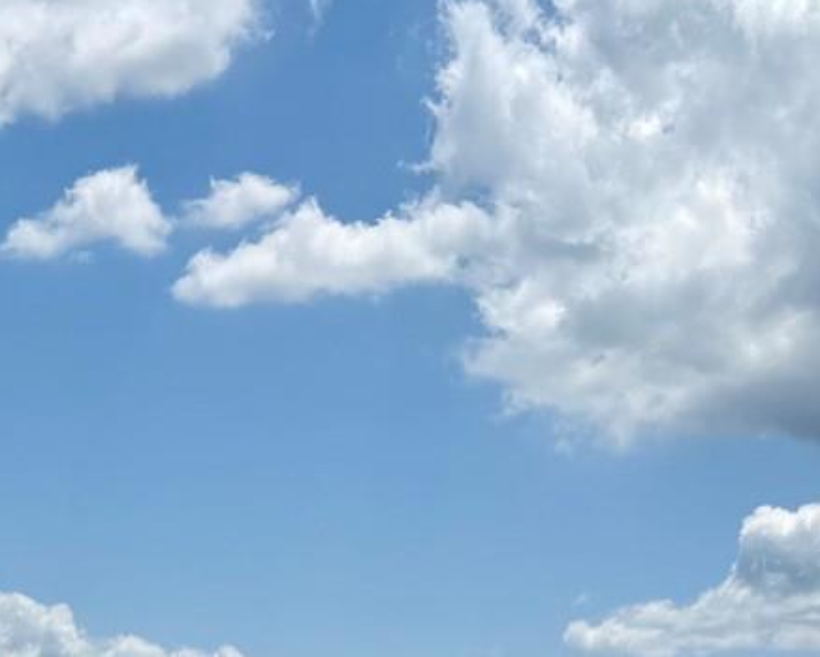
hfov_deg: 22.1
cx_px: 224
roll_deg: -2.5
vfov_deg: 17.2
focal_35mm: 86
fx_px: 2088
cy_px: 732
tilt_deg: +2.0
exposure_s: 1/11905
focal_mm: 6.76
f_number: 1.78
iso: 80
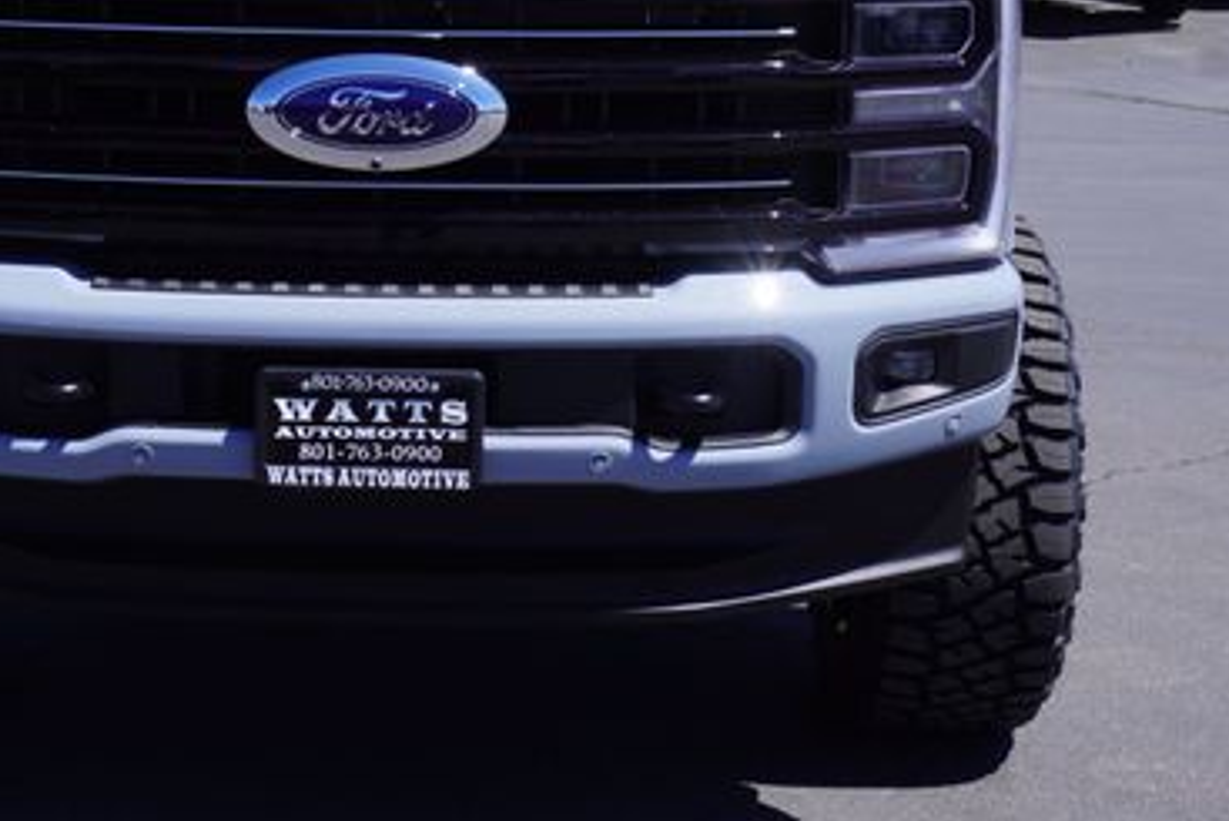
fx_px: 2322
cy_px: 178
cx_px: 425
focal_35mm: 68
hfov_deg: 29.5
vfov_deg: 19.8
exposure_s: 1/125
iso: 100
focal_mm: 26
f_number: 10
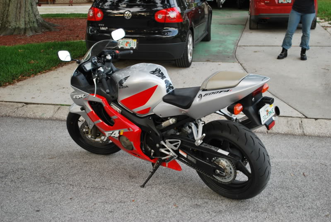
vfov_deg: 30.0
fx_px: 414
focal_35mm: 45
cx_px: 166
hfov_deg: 43.6
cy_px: 111
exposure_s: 1/30
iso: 200
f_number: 4.8
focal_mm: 30
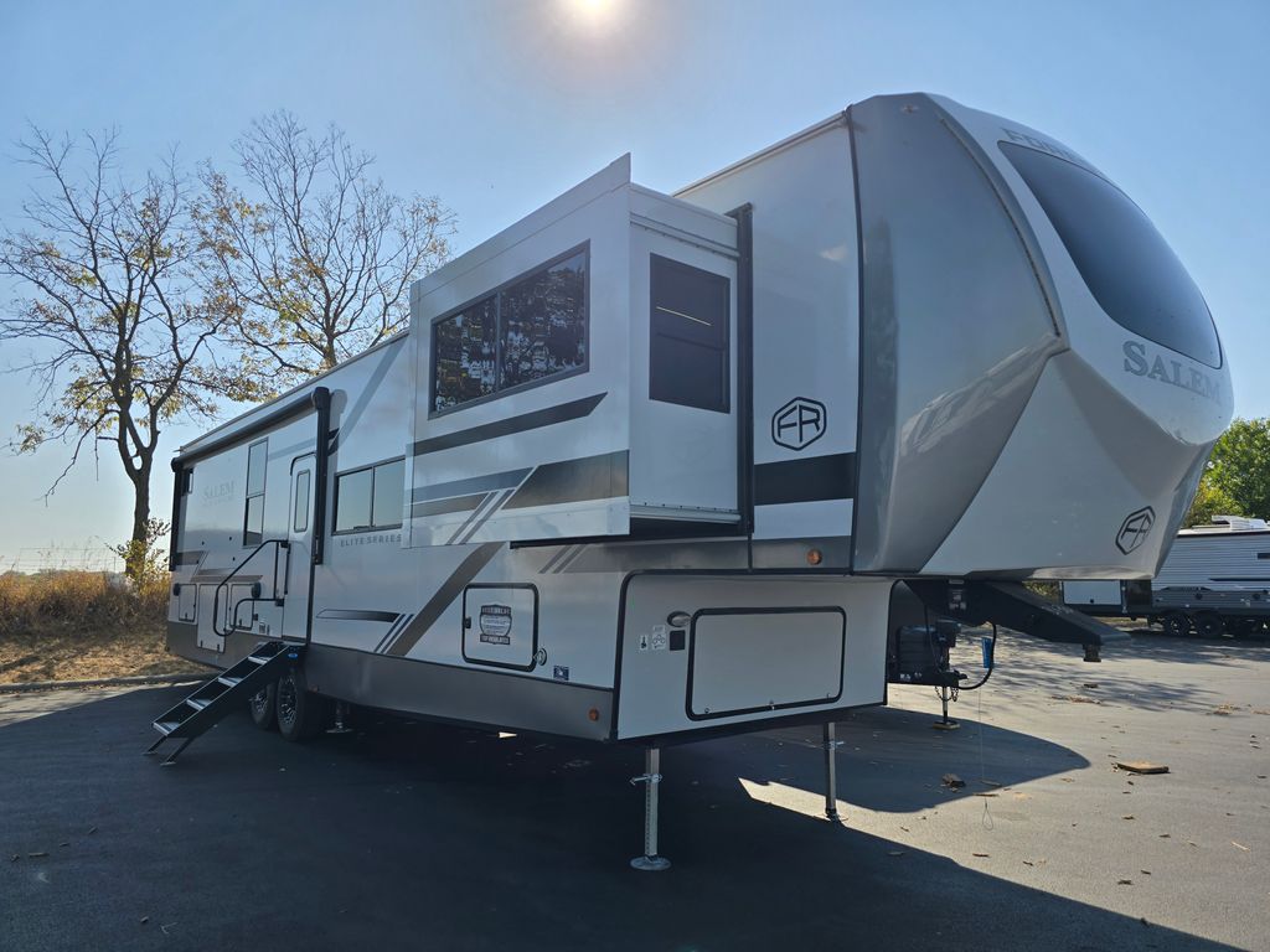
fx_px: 844
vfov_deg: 58.9
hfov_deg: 73.9
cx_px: 635
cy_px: 476
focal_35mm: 23
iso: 12
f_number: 1.7
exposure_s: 1/1087
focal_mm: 6.3
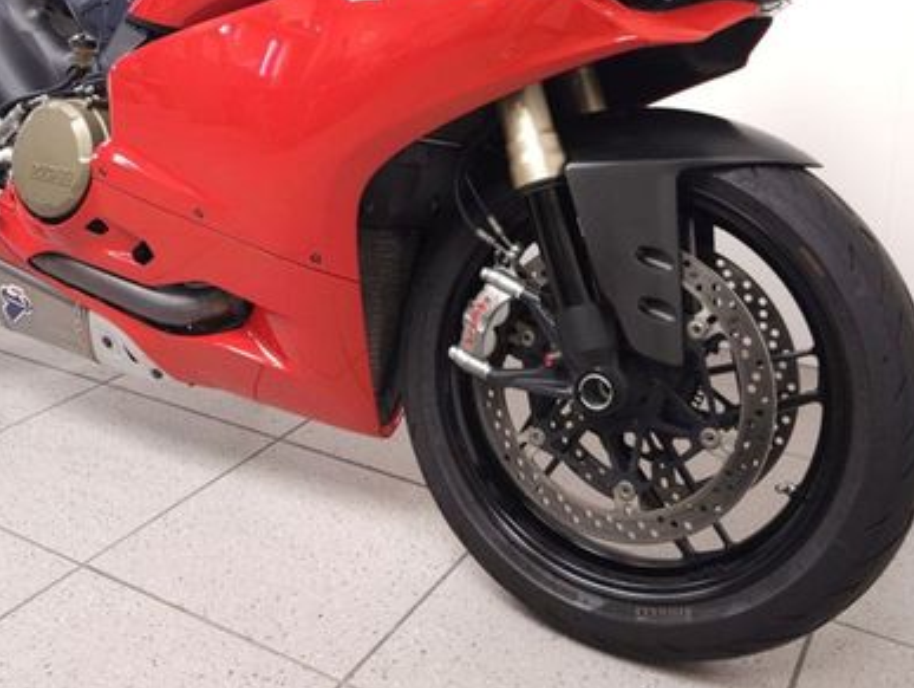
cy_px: 161
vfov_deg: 36.8
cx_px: 373
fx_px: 1004
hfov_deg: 48.7
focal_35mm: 38
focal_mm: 5.4
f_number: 1.8
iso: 100
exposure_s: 1/30
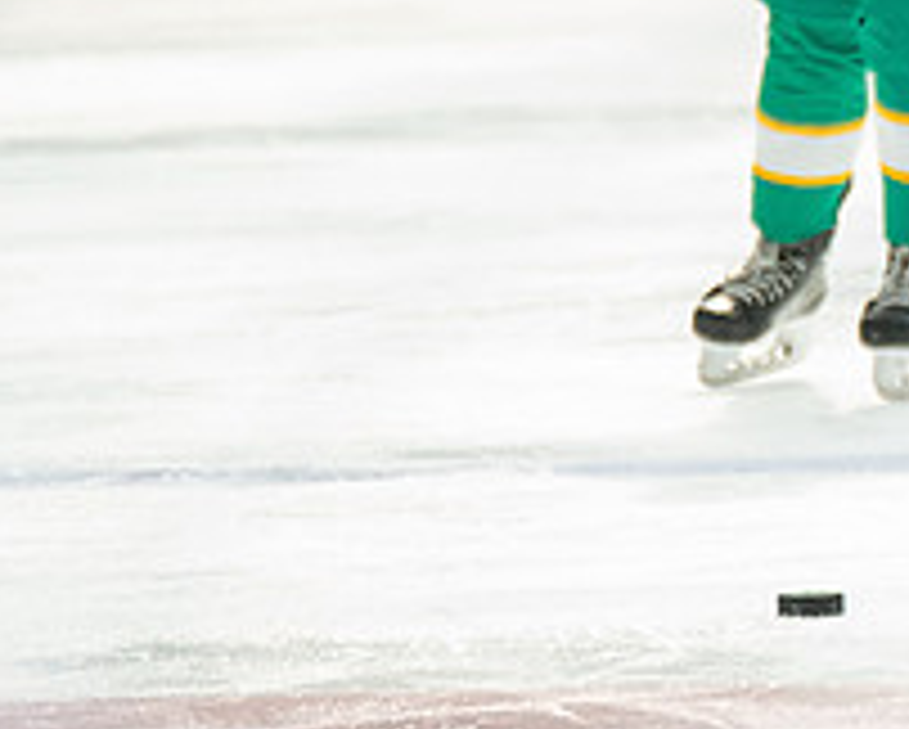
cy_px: 320
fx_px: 28464
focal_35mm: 1057
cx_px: 1312
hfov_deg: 1.8
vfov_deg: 1.5
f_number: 3.2
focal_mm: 274
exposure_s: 1/2500
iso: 2500
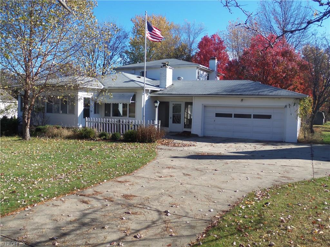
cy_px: 124
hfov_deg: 55.4
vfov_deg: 42.9
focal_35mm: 33
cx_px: 165
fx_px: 315
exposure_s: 1/400
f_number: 3.4
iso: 64
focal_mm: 5.9
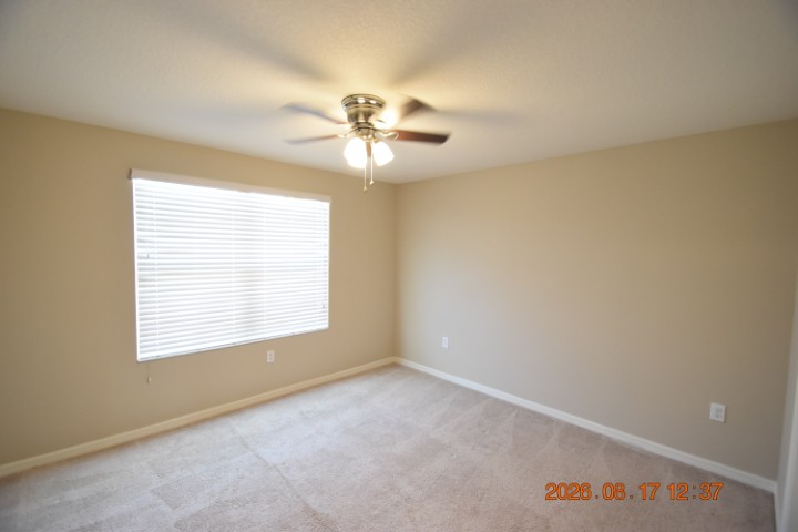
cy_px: 266
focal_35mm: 15
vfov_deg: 77.3
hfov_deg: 100.4
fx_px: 332
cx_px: 399
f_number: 3.5
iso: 1400
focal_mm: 10
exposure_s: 1/60
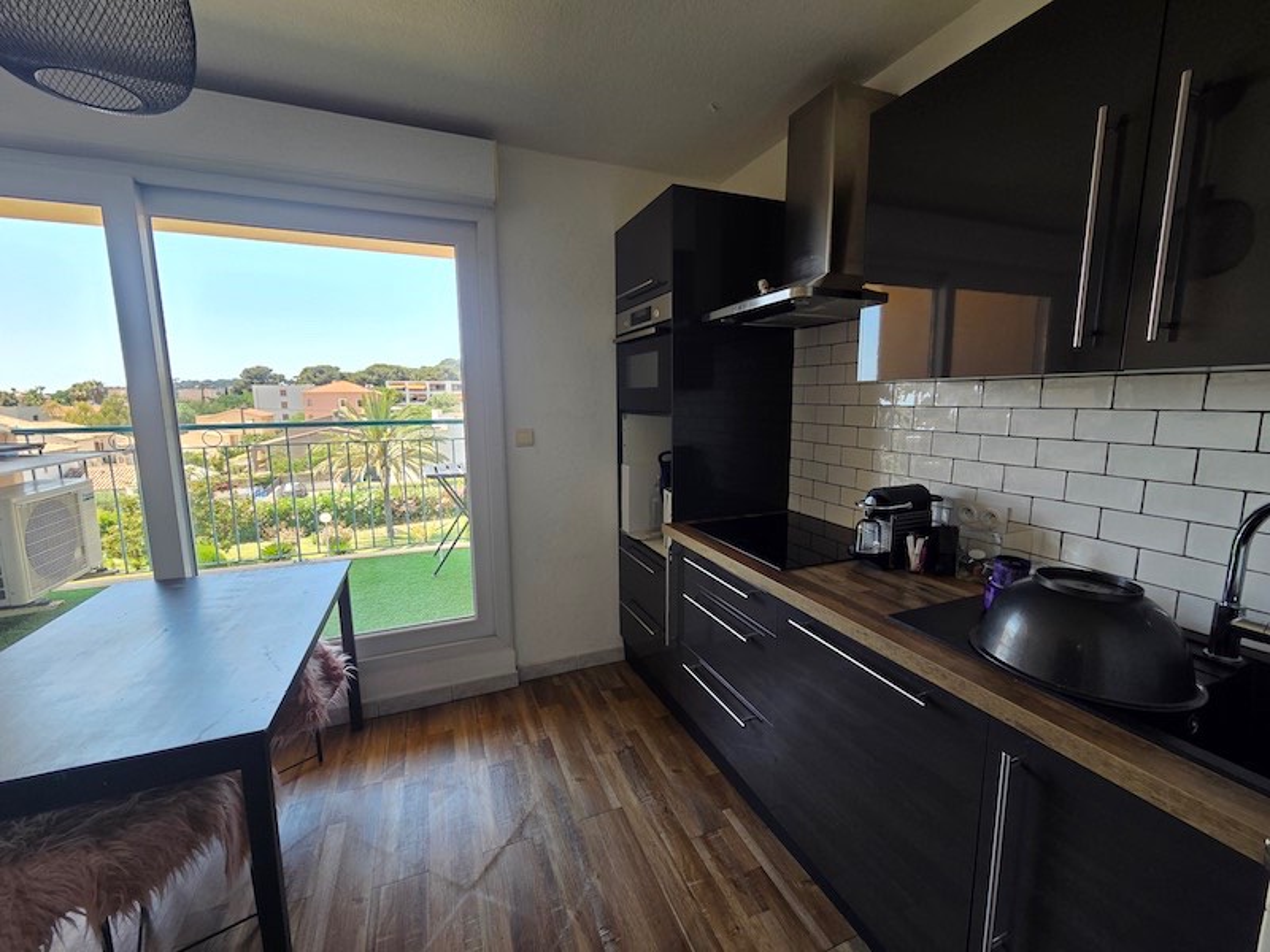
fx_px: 477
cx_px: 635
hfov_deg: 106.2
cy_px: 476
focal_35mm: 13
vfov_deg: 89.9
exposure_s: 1/100
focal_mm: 2.2
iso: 64
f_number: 2.2
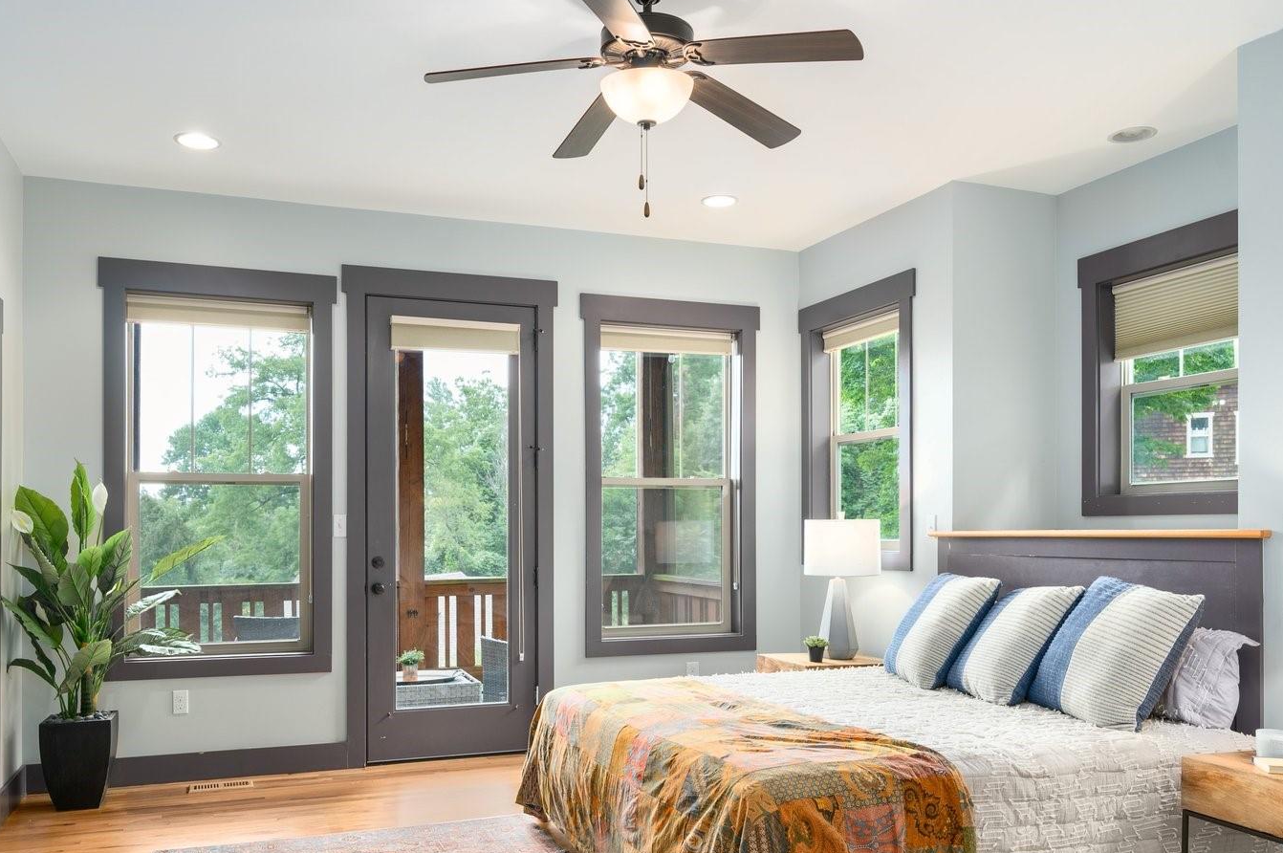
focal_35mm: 29
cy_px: 575
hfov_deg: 63.7
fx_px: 1033
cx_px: 617
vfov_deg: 44.2
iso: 200
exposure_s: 1/60
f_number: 8
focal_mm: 19
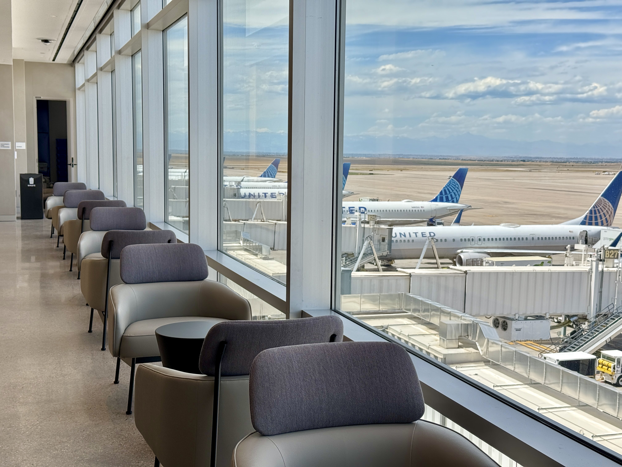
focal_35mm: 48
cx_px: 311
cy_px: 234
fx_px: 862
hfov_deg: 39.7
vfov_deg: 30.3
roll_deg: -0.6
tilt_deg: -5.4
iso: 100
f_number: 1.78
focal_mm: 6.76
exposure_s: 1/810
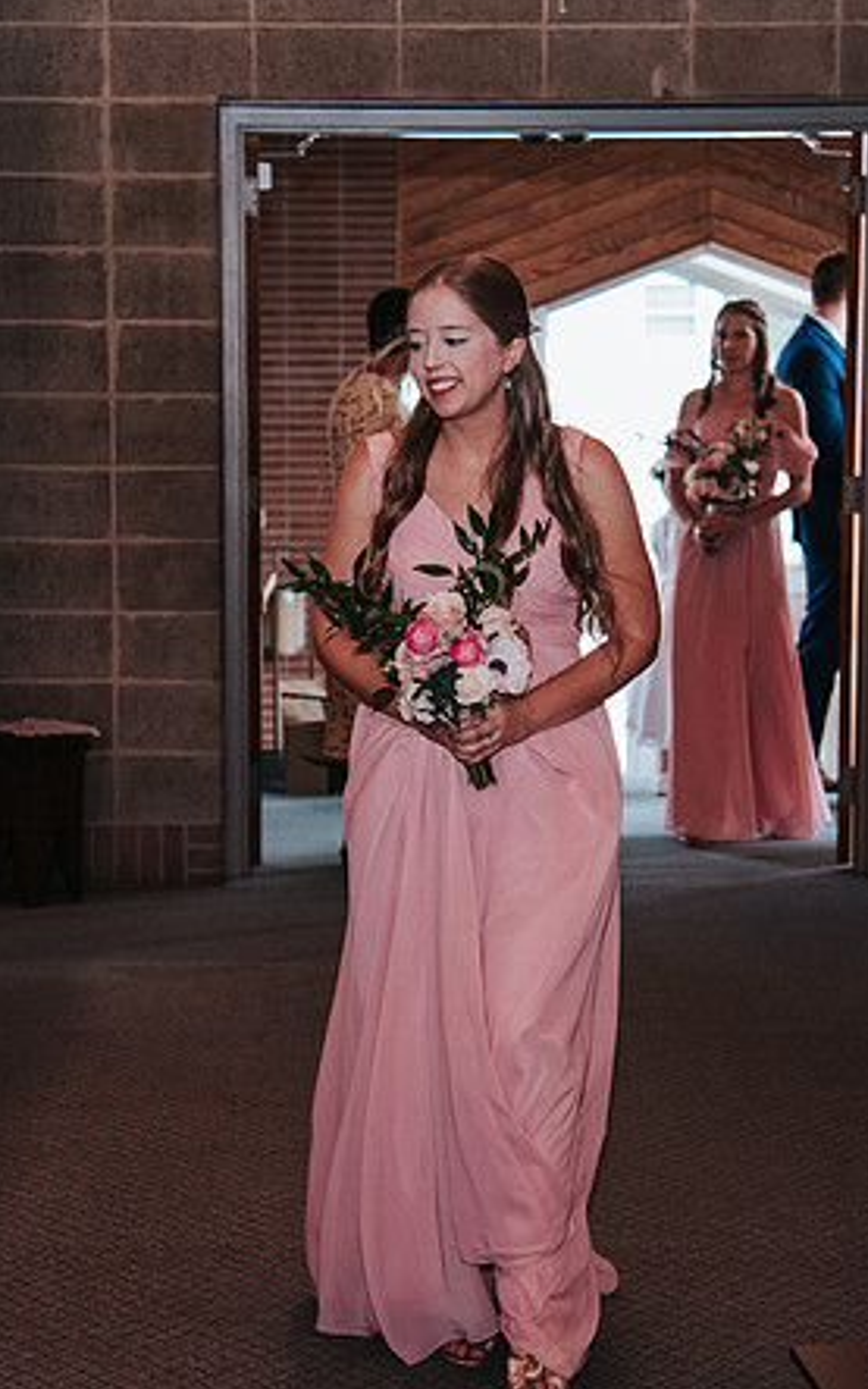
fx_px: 3065
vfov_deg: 25.5
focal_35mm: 81
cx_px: 398
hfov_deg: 16.1
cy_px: 663
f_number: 4
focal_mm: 50
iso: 1000
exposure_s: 1/200
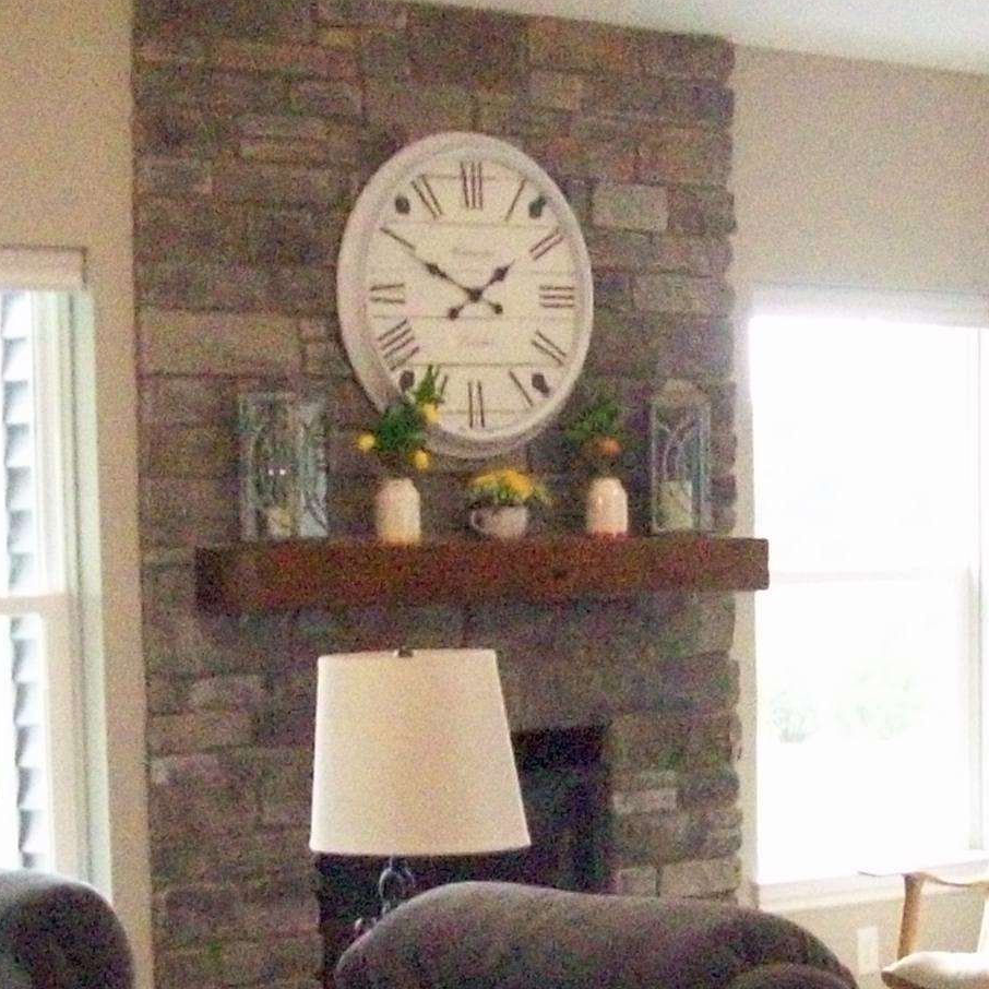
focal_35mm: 100
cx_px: 781
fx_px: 3232
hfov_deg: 17.3
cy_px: 914
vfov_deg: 17.1
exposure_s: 1/128
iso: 800
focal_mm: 6
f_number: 2.7
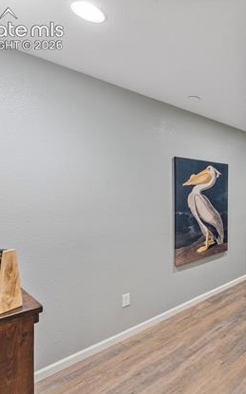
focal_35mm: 22
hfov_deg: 45.4
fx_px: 236
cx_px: 252
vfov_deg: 79.7
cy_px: 199
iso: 640
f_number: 8
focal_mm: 14
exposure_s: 1/10
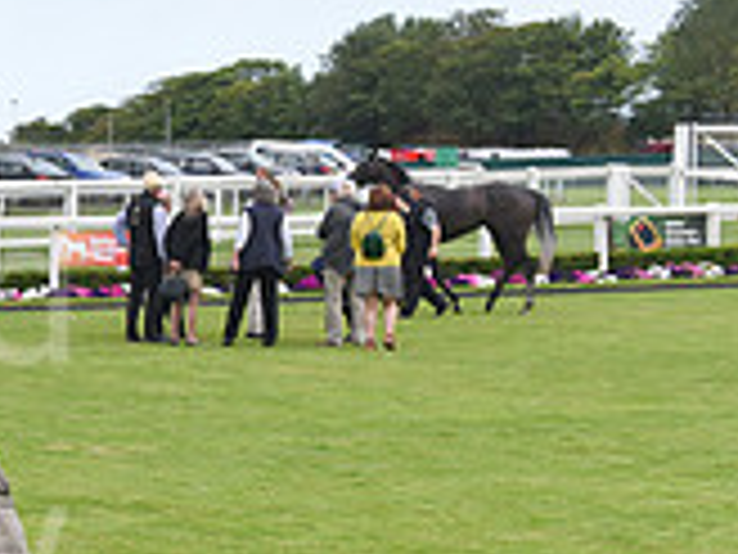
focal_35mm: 119
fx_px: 2537
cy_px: 331
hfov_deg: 14.8
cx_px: -504
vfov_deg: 12.4
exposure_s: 1/1000
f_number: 5.6
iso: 500
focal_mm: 35
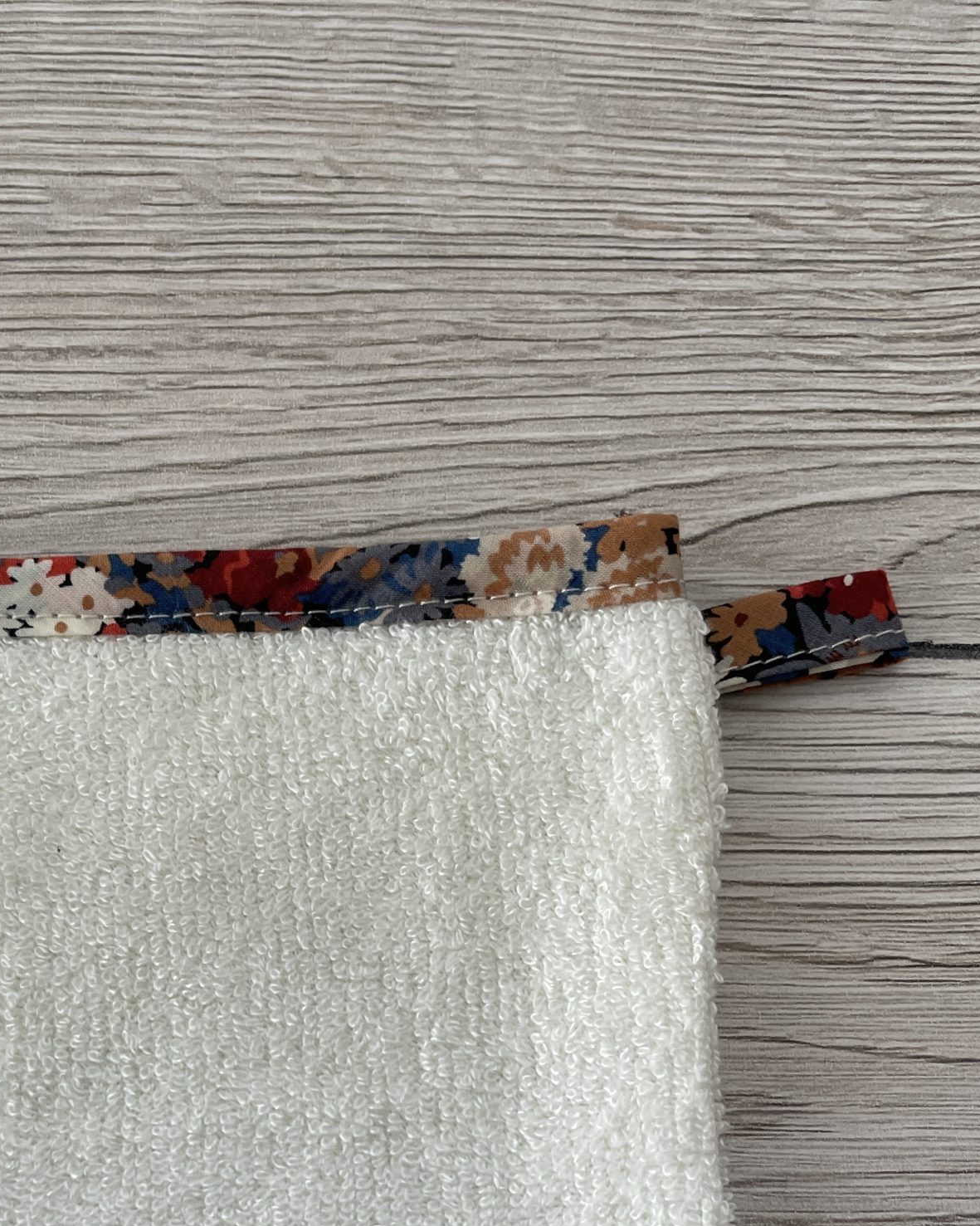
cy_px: 1049
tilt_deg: -77.1
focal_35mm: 44
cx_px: 285
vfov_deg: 39.6
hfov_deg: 33.7
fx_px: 1596
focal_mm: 4.2
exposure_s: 1/121
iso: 50
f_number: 1.6
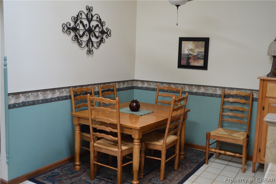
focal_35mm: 36
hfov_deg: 53.2
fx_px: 276
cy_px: 92
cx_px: 138
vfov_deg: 36.8
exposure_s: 1/25
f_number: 4
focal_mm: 24
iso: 400
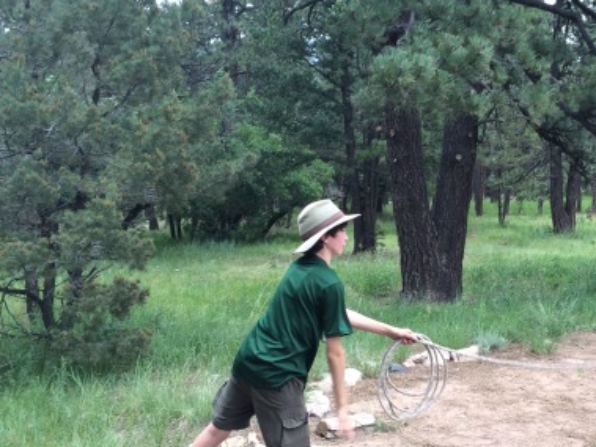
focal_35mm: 49
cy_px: 290
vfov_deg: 29.5
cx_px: 431
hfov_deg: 38.1
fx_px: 843
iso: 32
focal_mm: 4.15
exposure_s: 1/176
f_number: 2.2
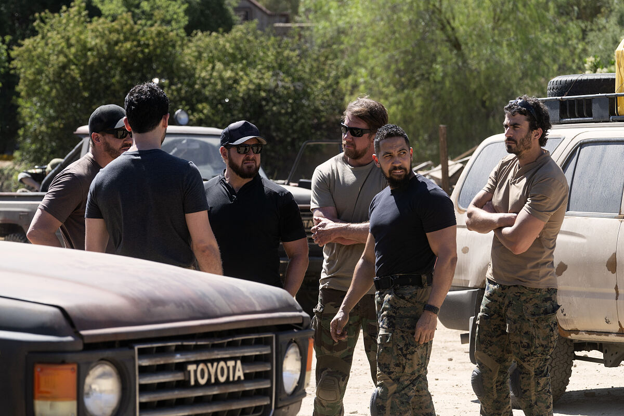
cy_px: 208
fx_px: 2894
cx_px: 312
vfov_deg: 8.2
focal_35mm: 167
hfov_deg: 12.3
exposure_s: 1/800
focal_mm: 167
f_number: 8
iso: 800
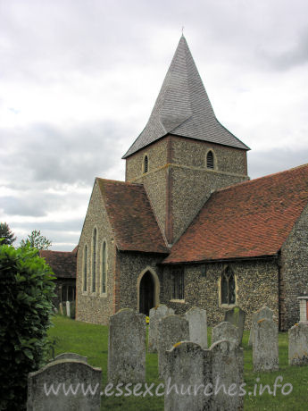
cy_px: 206
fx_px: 415
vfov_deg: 52.6
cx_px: 154
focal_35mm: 35
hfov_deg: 40.7
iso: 50
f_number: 6.3
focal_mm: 8.9
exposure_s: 1/174
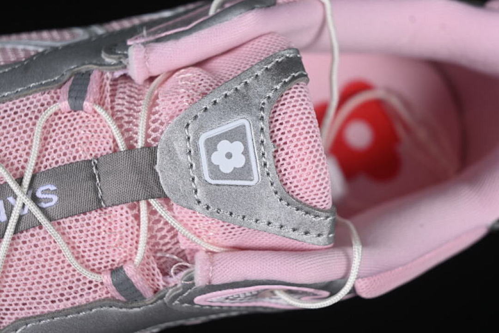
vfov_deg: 18.2
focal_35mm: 75
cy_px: 166
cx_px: 250
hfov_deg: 27.0
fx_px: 1040
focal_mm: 50
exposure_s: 1/80
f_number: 7.1
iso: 160
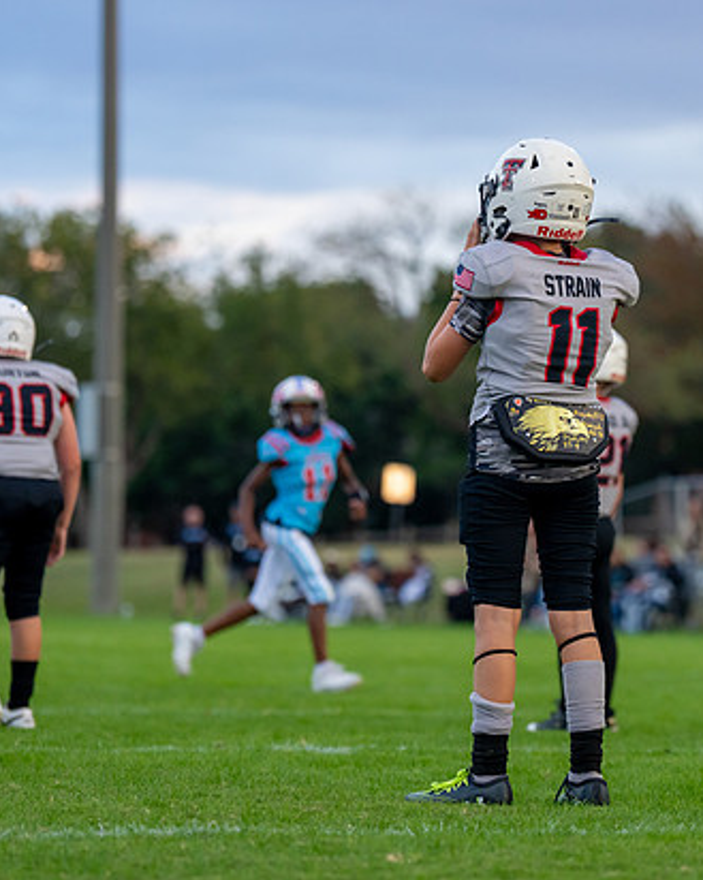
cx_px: 524
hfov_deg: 7.6
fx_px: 5285
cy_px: 427
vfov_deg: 9.5
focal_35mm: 203
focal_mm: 130
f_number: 2.8
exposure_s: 1/1250
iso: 1000
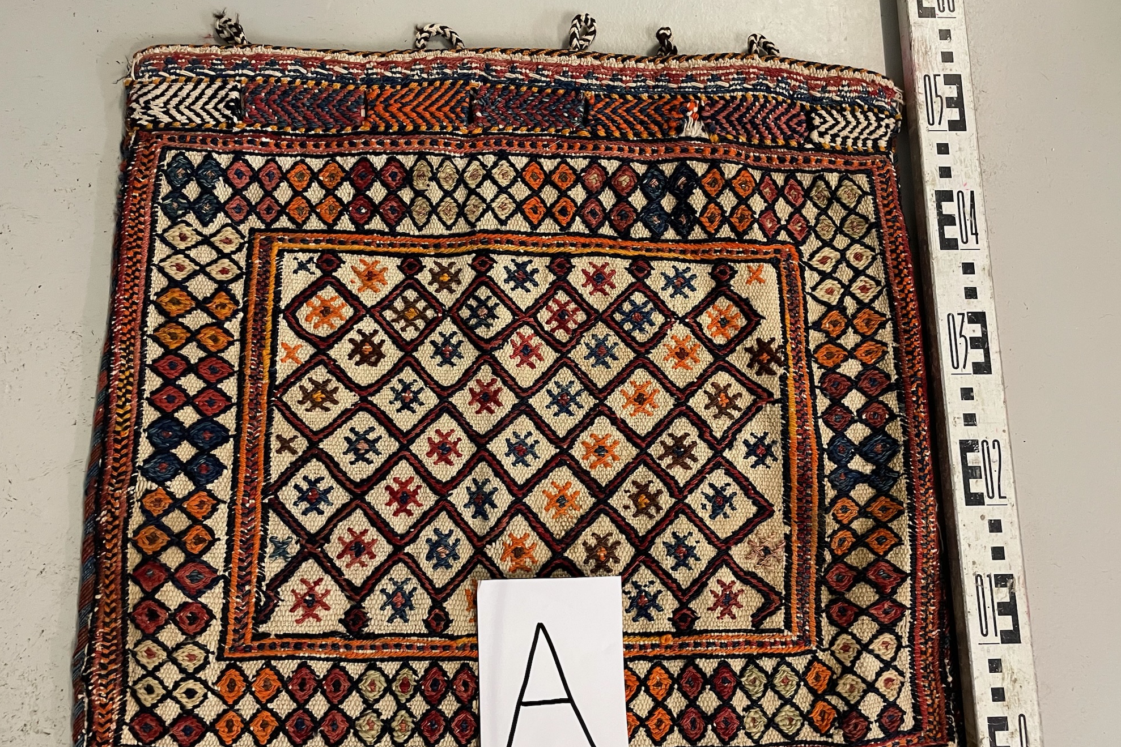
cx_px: 546
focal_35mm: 28
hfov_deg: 65.5
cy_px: 397
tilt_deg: -79.8
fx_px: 872
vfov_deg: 46.4
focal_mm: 4.2
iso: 400
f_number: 1.6
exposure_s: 1/50
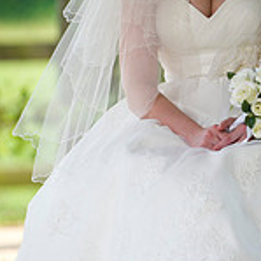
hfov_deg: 3.6
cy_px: 103
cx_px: 223
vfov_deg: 3.6
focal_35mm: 488
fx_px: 4163
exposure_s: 1/800
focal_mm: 190
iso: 500
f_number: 2.8
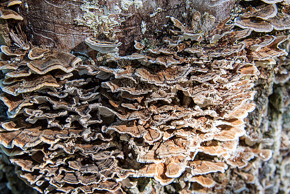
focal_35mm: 85
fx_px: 685
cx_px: 138
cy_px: 106
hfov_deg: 23.9
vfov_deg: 16.1
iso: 900
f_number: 8
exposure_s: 1/100
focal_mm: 70
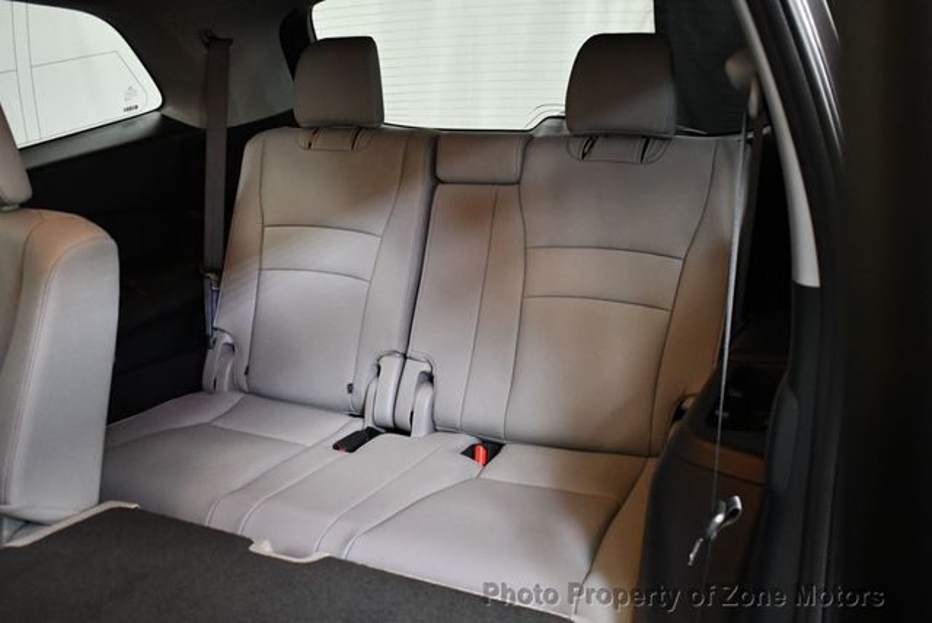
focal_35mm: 36
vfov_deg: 36.9
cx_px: 466
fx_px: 933
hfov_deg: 53.1
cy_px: 312
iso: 3200
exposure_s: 1/100
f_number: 3.5
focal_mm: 18
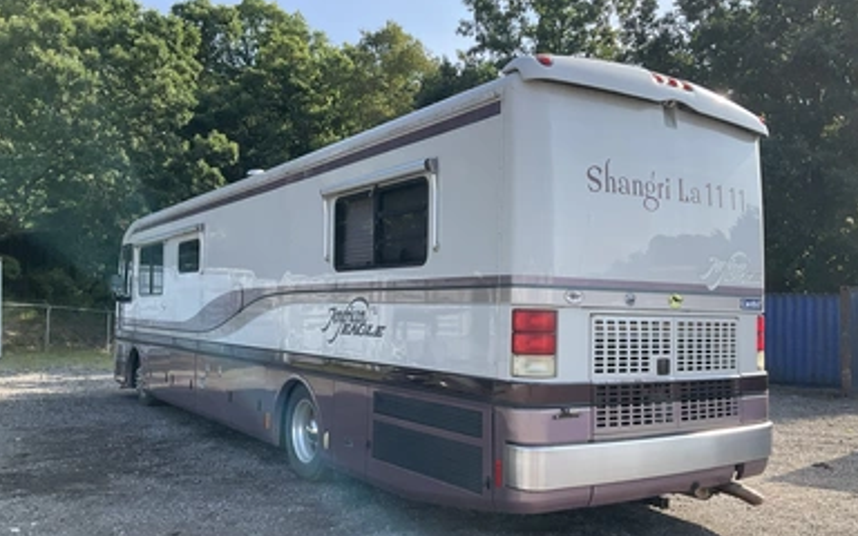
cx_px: 442
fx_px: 748
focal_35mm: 32
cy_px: 295
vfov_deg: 39.4
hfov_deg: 59.6
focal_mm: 3
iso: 25
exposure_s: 1/804
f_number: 1.8
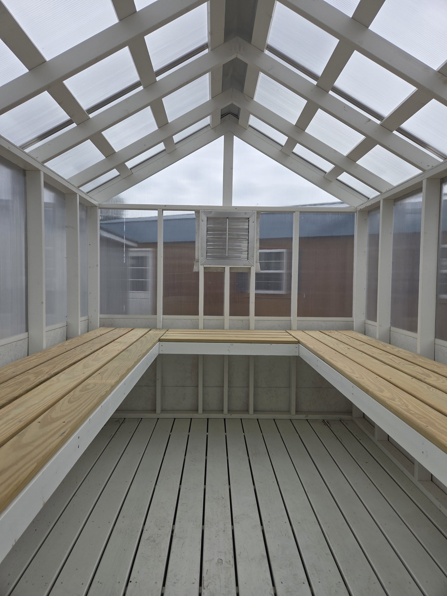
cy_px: 298
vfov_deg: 73.9
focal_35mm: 23
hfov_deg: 58.9
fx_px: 396
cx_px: 224
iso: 80
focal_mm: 5.4
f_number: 1.8
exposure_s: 1/3483
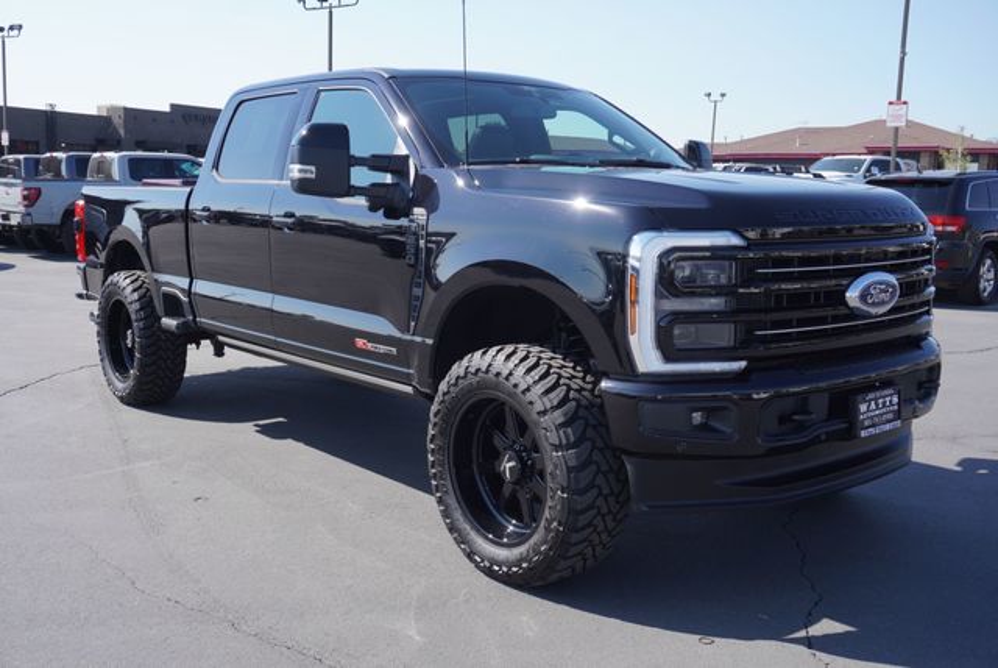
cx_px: 499
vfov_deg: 36.9
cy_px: 334
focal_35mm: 36
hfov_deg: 53.1
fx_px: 999
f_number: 7.1
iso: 100
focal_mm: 24
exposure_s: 1/200
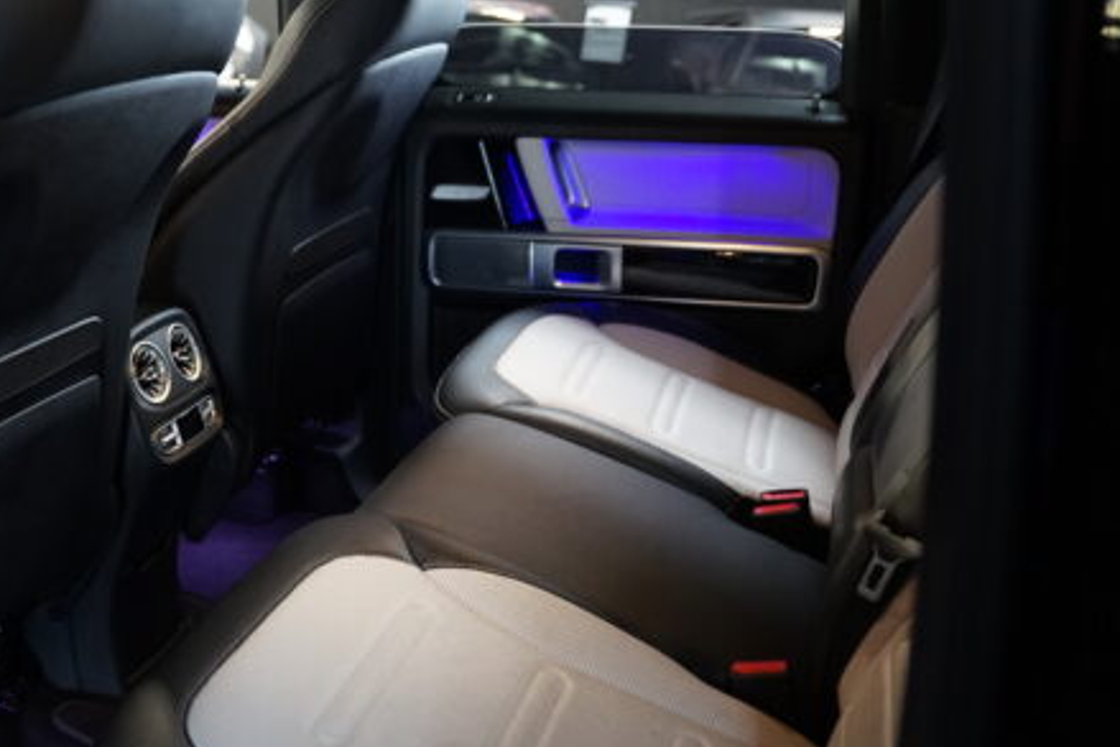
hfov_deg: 43.7
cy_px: 286
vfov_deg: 31.8
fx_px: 1307
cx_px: 191
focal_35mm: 42
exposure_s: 1/80
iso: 2000
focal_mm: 24
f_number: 2.8
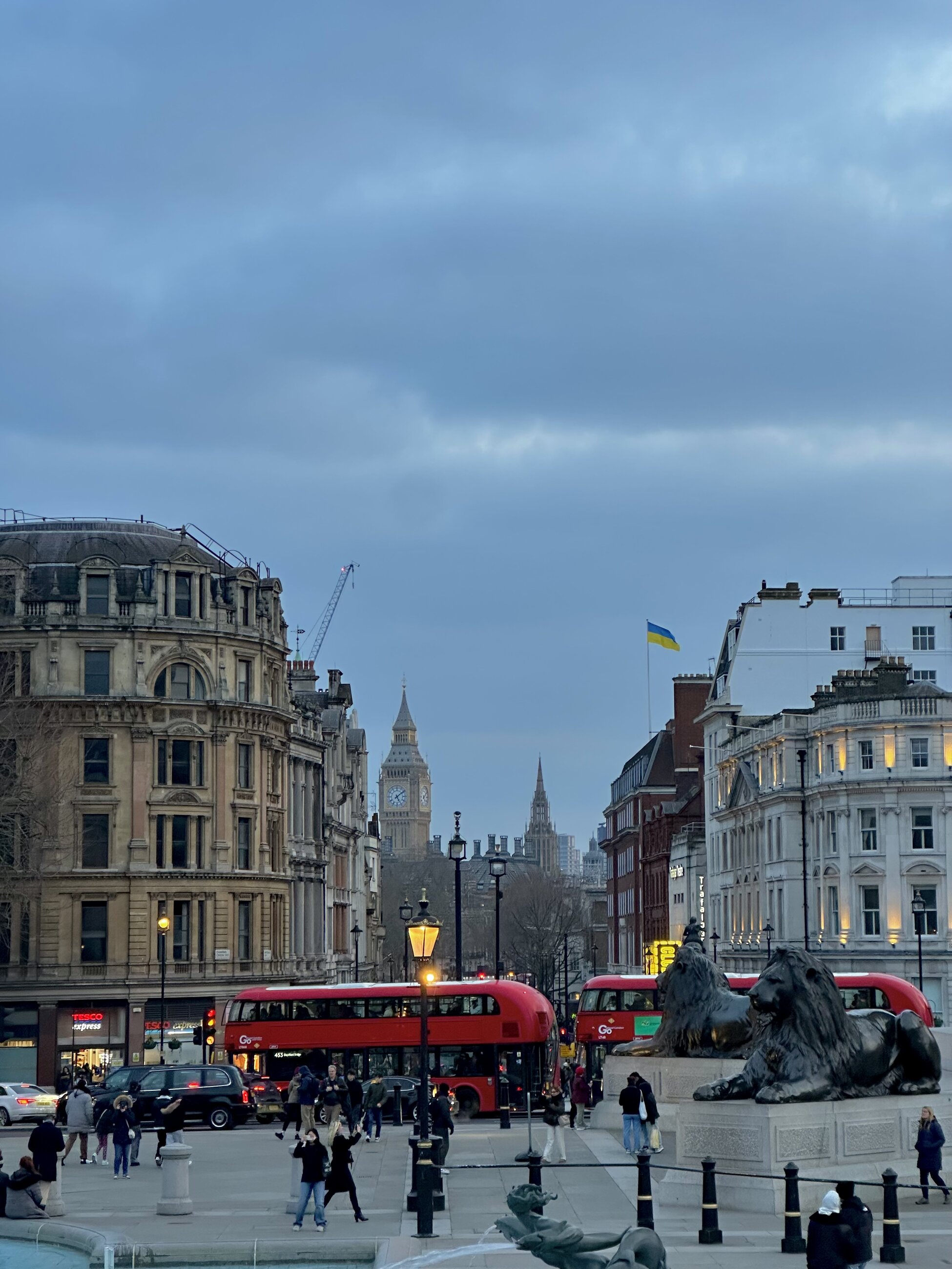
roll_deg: +0.2
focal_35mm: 77
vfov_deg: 25.3
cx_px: 476
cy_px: 634
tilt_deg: +8.0
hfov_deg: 19.1
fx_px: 2824
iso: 200
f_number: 2.8
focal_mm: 9
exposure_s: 1/99
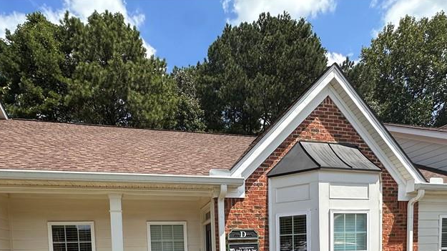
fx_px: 296
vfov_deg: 38.6
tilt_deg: -2.7
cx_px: 220
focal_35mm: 25
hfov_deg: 74.1
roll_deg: +1.3
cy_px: 271
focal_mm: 2.22
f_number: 2.2
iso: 40
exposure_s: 1/1261
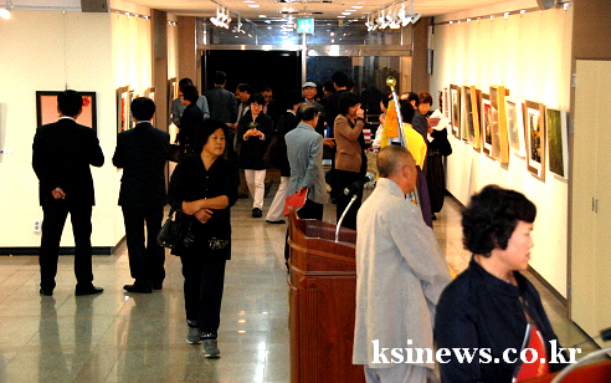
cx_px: 308
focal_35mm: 86
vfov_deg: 15.3
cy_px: 185
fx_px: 1425
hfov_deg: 24.2
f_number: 4.8
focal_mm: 55
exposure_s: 1/60
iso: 800
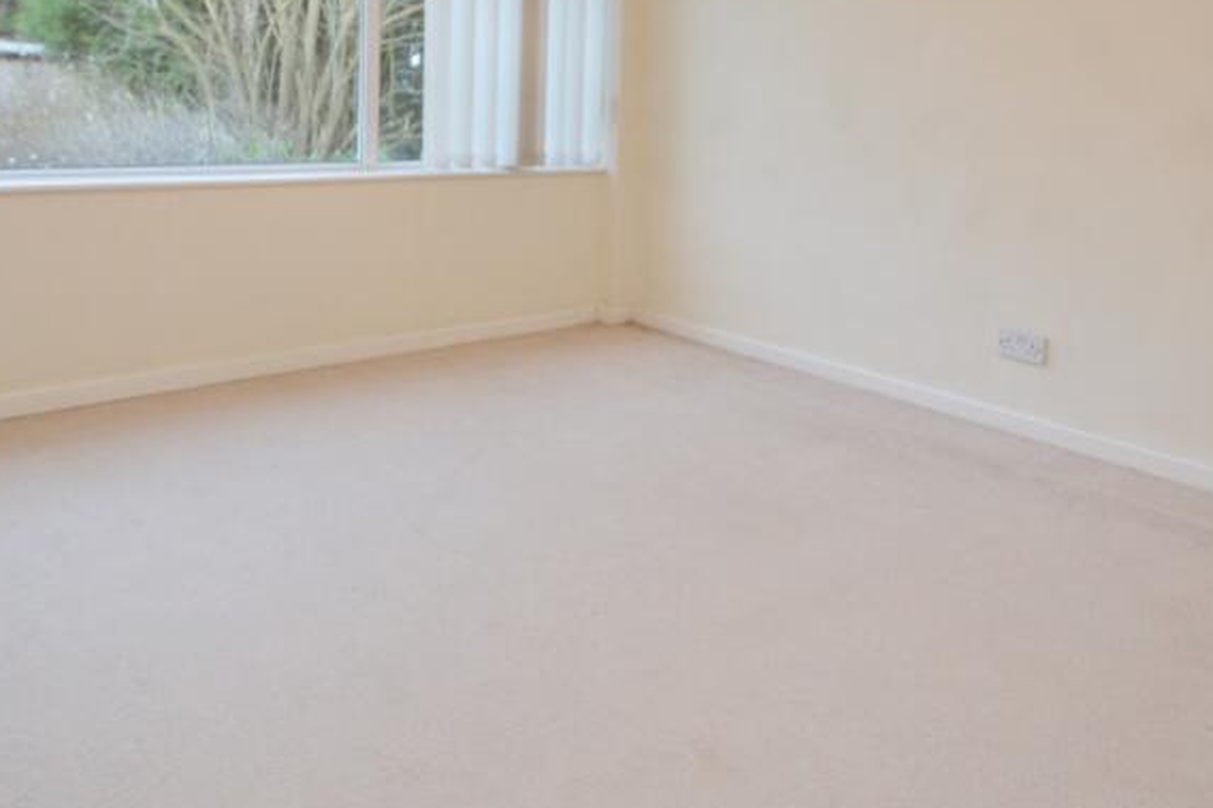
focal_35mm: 27
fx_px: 909
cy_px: 152
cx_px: 625
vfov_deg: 45.3
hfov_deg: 67.4
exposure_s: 1/80
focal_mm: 10
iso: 400
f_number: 4.5
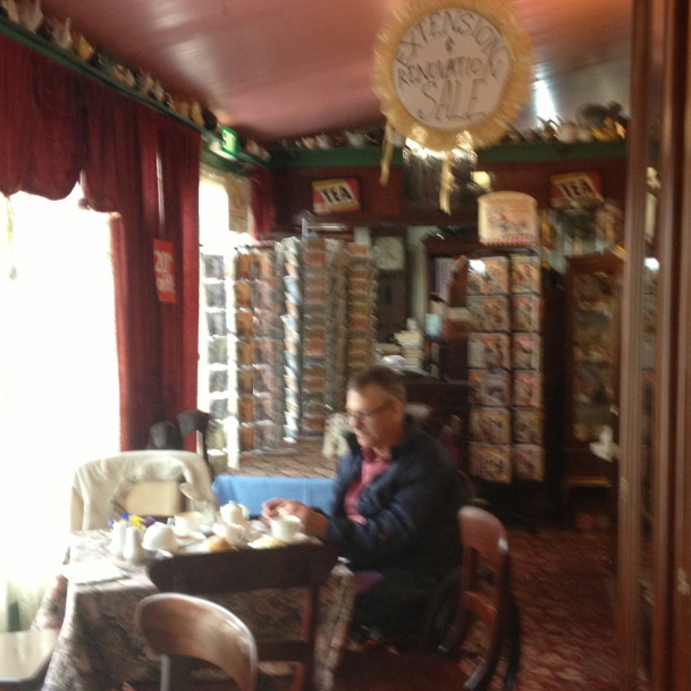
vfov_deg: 32.7
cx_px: 363
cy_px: 413
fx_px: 1174
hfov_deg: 32.8
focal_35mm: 52
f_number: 2.4
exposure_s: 1/20
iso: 160
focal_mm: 4.28
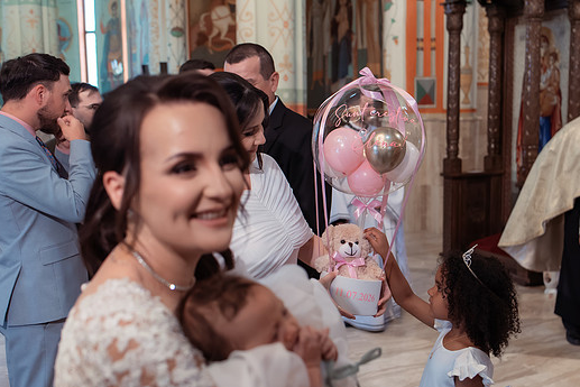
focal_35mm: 43
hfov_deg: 45.3
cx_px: 334
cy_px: 198
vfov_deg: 31.2
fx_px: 693
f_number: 3.5
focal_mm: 35
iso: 1600
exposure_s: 1/200
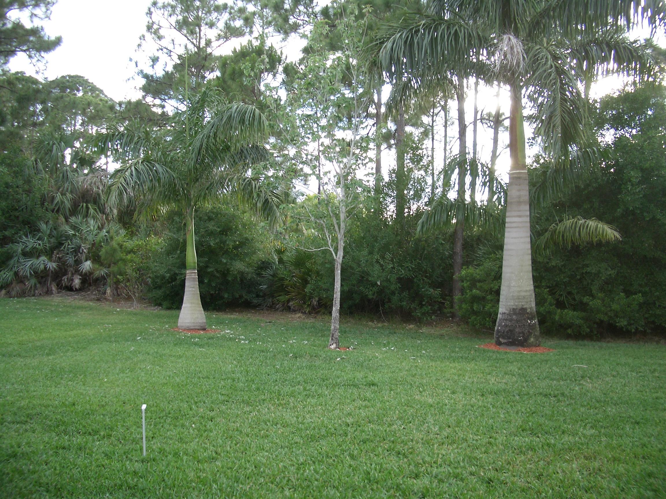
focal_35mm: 35
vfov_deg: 40.7
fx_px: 673
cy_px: 250
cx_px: 333
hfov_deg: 52.6
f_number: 2.6
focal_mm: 5.8
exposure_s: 1/80
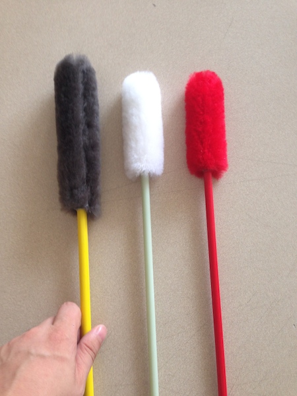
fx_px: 378
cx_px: 148
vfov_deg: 55.4
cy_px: 198
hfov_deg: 42.9
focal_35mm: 33
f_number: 2.4
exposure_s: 1/20
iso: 80
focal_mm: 4.12
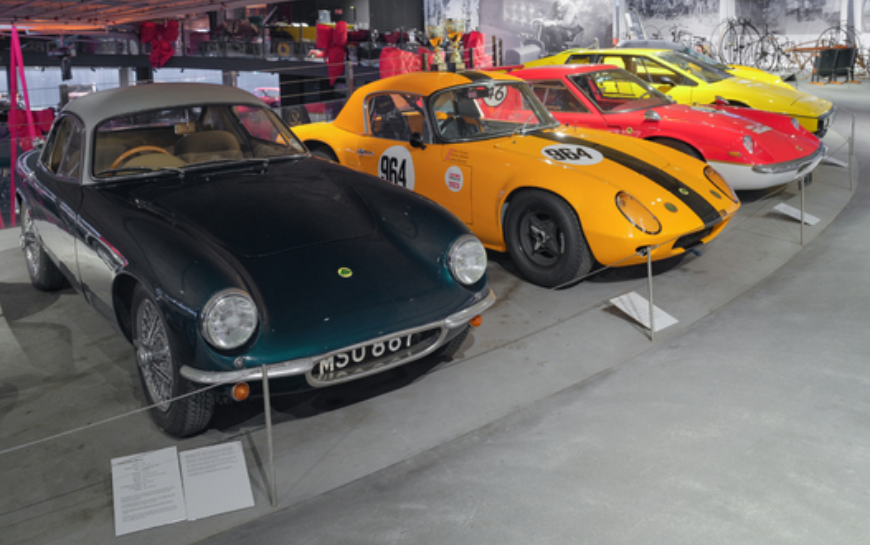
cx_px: 435
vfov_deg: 41.7
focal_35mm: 30
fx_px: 712
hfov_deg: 62.9
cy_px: 223
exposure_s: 1.1
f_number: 8
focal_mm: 35.6
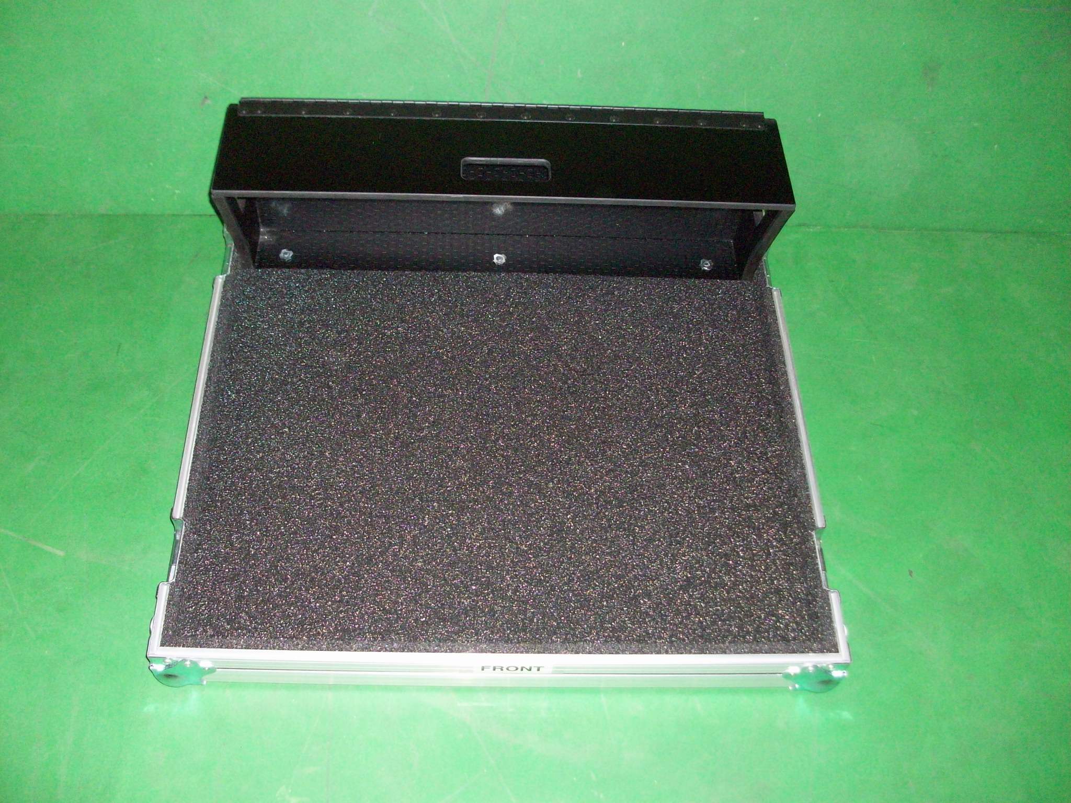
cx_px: 536
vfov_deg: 41.8
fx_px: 1052
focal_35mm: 34
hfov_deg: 54.0
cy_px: 402
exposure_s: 1/60
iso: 200
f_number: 2.8
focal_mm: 5.7
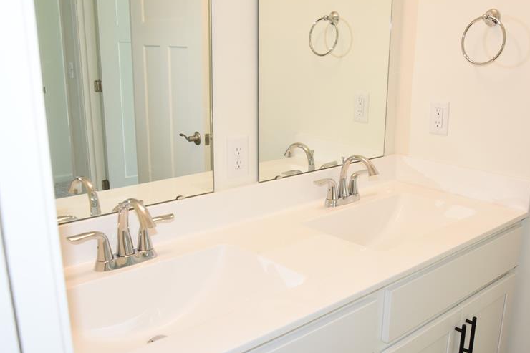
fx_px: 530
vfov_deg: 36.8
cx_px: 309
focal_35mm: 36
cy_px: 203
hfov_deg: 52.9
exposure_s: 1/200
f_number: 6.3
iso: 2000
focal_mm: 26
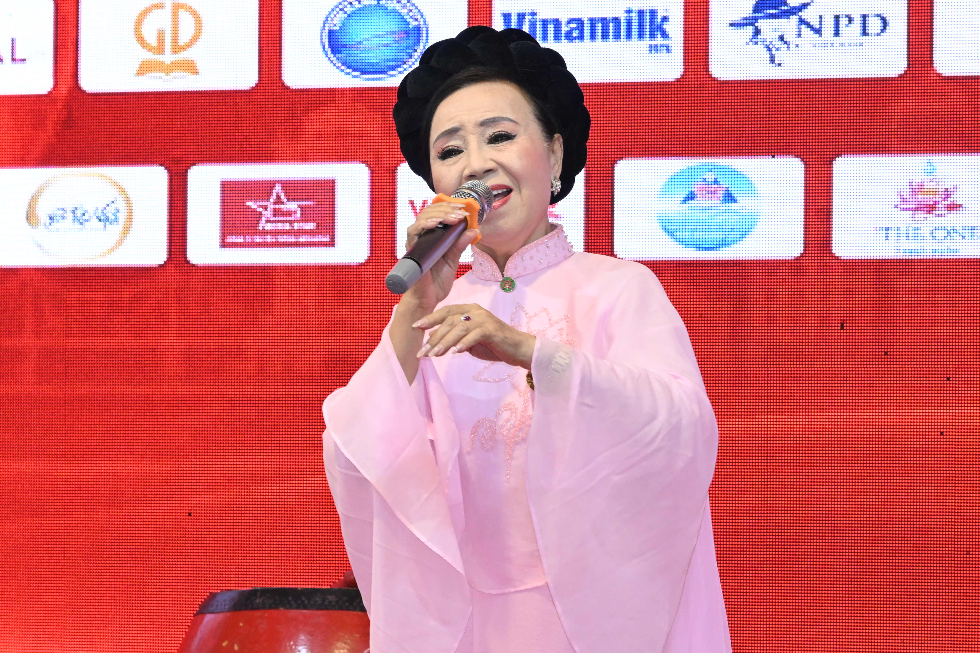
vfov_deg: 5.5
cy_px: 296
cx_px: 425
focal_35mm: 249
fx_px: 6776
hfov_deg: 8.3
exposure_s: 1/100
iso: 1600
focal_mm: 115
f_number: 7.1
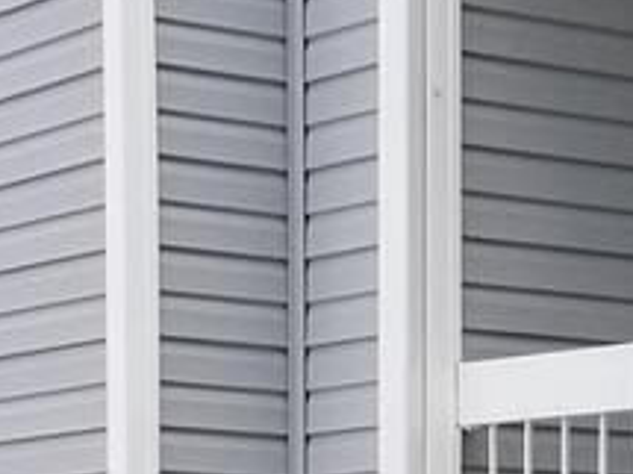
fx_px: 3180
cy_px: 816
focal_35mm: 174
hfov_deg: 11.1
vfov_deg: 8.3
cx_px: 789
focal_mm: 4.25
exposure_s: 1/456
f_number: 1.7
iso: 50
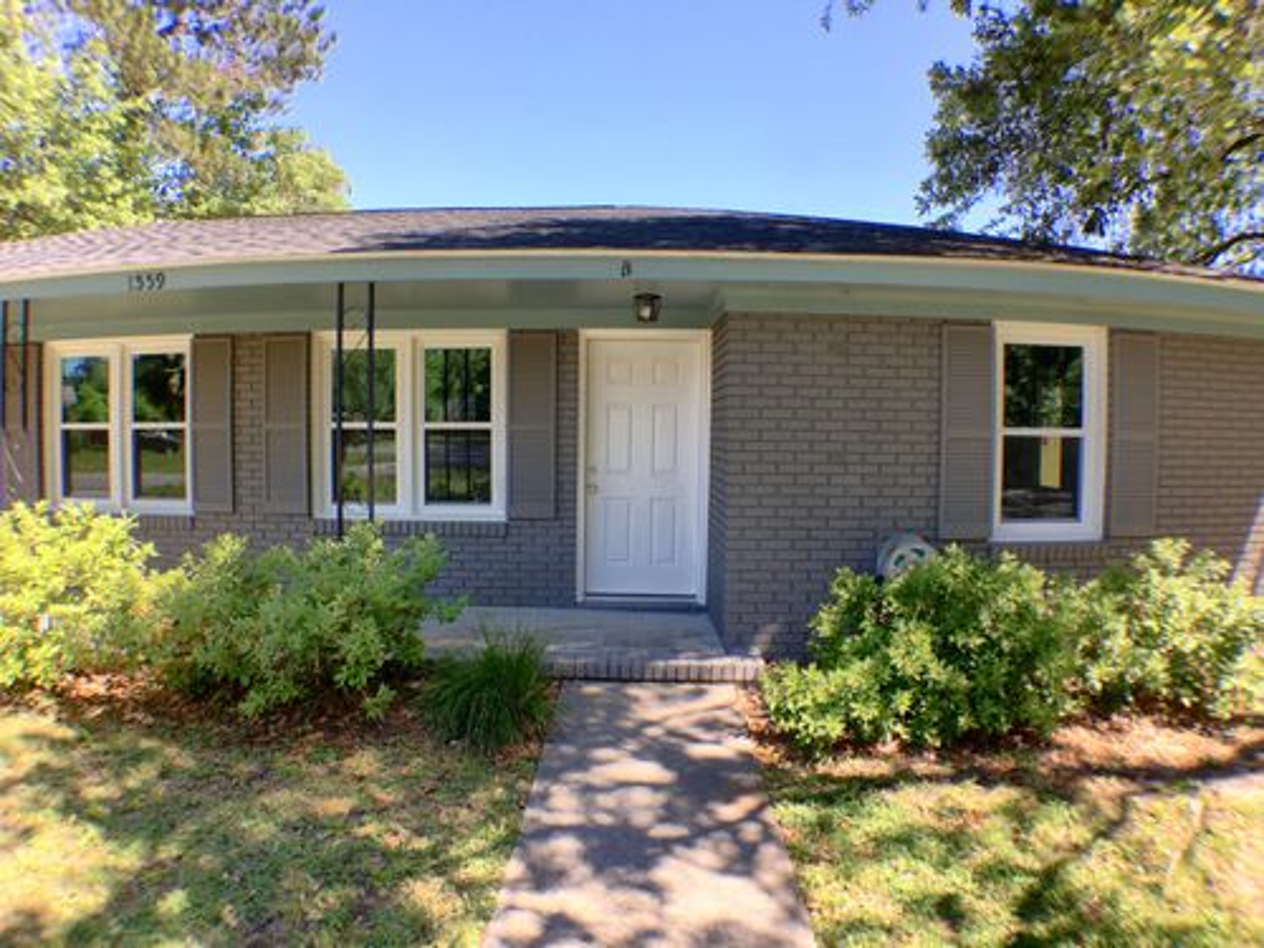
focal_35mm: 29
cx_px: 632
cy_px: 474
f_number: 2.2
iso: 25
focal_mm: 4.15
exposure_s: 1/466
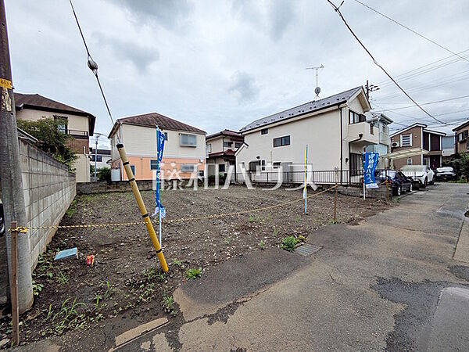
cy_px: 176
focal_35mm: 14
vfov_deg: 85.7
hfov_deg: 102.1
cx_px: 234
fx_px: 190
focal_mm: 1.83
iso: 52
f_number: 2.2
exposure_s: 1/4184
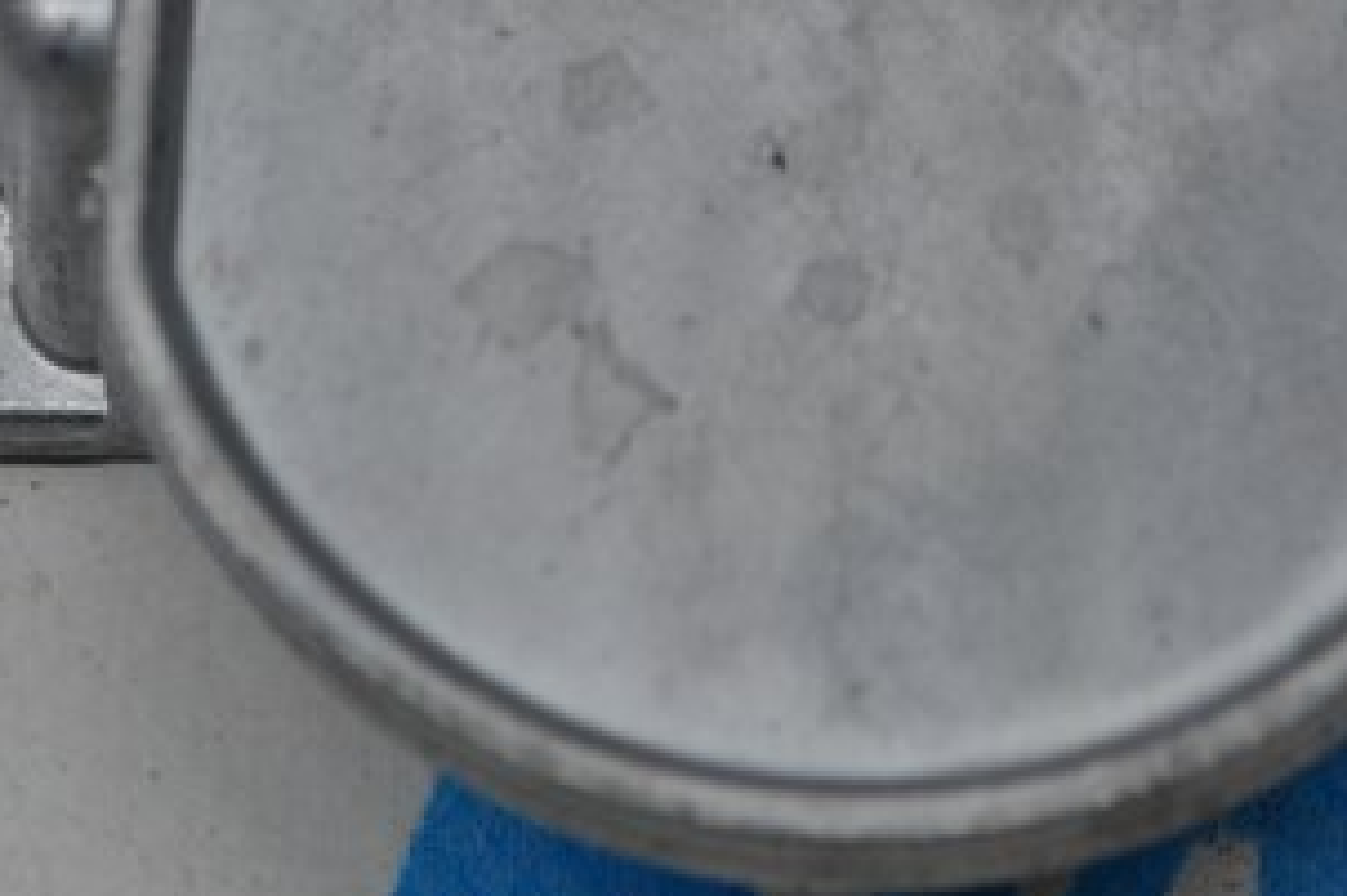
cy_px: -582
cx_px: 1137
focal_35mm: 224
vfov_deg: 6.0
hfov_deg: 9.2
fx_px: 8376
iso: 360
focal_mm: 44
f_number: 5.6
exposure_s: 1/125
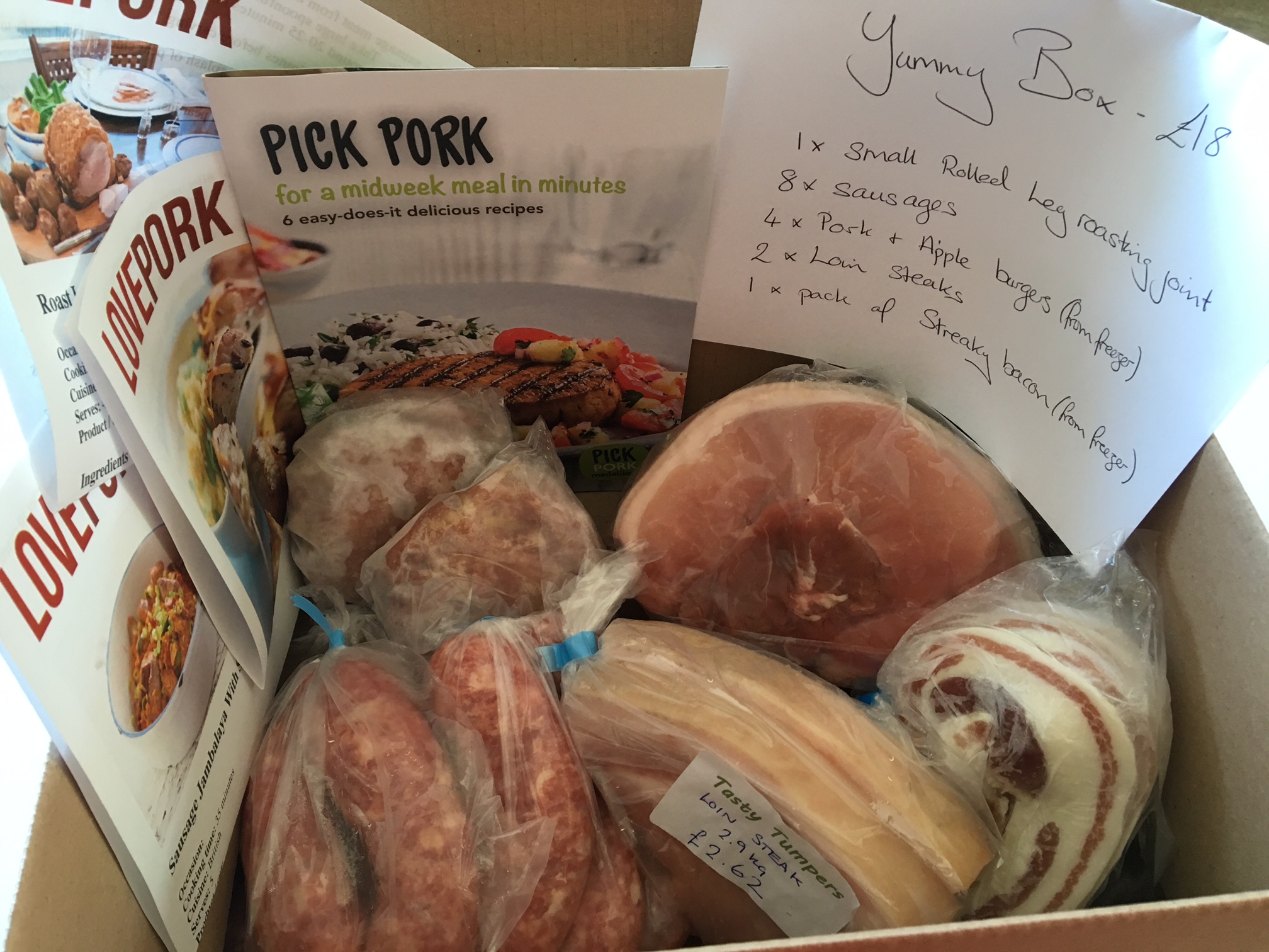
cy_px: 476
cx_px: 634
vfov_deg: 48.2
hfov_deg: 61.7
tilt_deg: -52.0
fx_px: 1063
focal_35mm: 29
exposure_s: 1/33
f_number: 2.2
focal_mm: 4.15
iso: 125
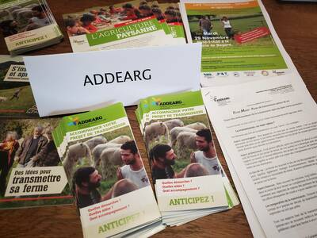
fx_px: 238
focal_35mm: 26
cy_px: 119
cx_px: 158
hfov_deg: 67.3
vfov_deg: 53.1
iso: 200
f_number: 1.5
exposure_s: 1/50
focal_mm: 4.3
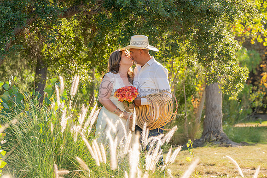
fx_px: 816
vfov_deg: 12.5
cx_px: 134
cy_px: 89
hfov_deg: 18.6
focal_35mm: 110
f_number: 5.6
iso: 200
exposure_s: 1/200
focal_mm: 110
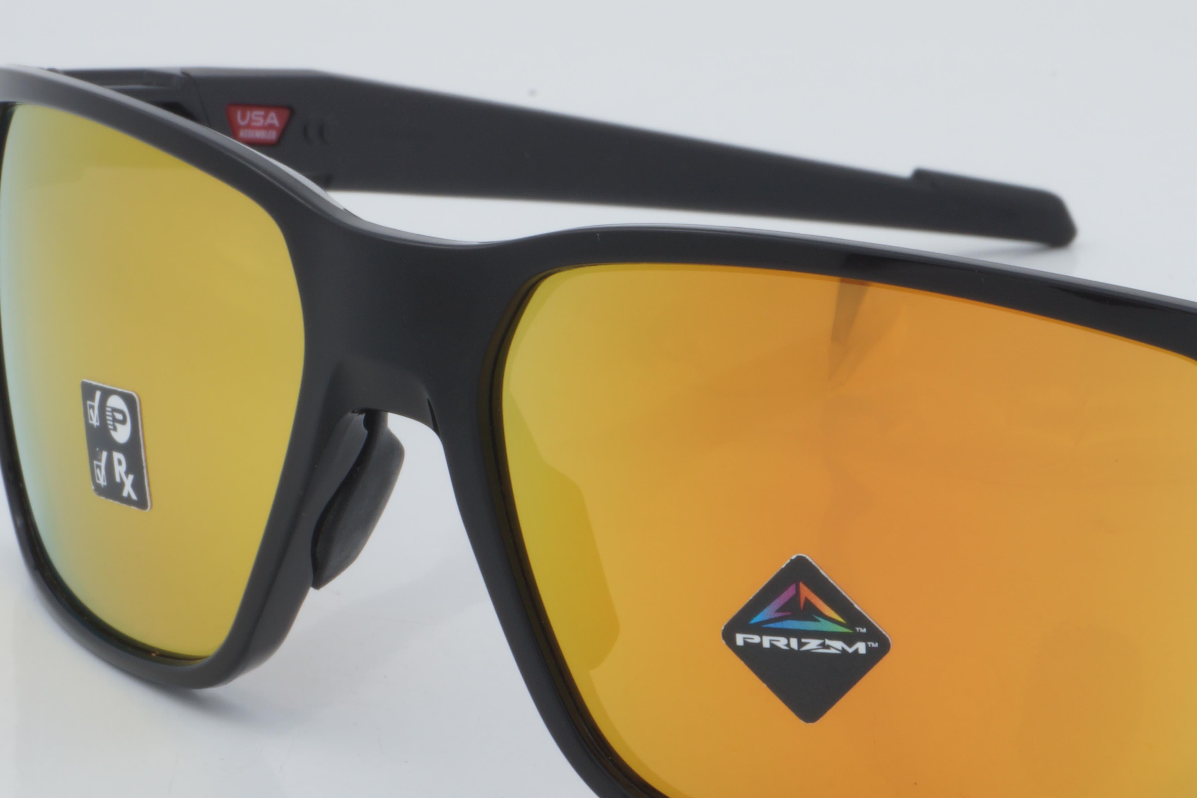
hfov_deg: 16.8
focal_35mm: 121
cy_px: 455
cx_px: 887
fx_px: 4023
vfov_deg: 11.3
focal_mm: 50
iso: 100
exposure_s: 1/3
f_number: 32
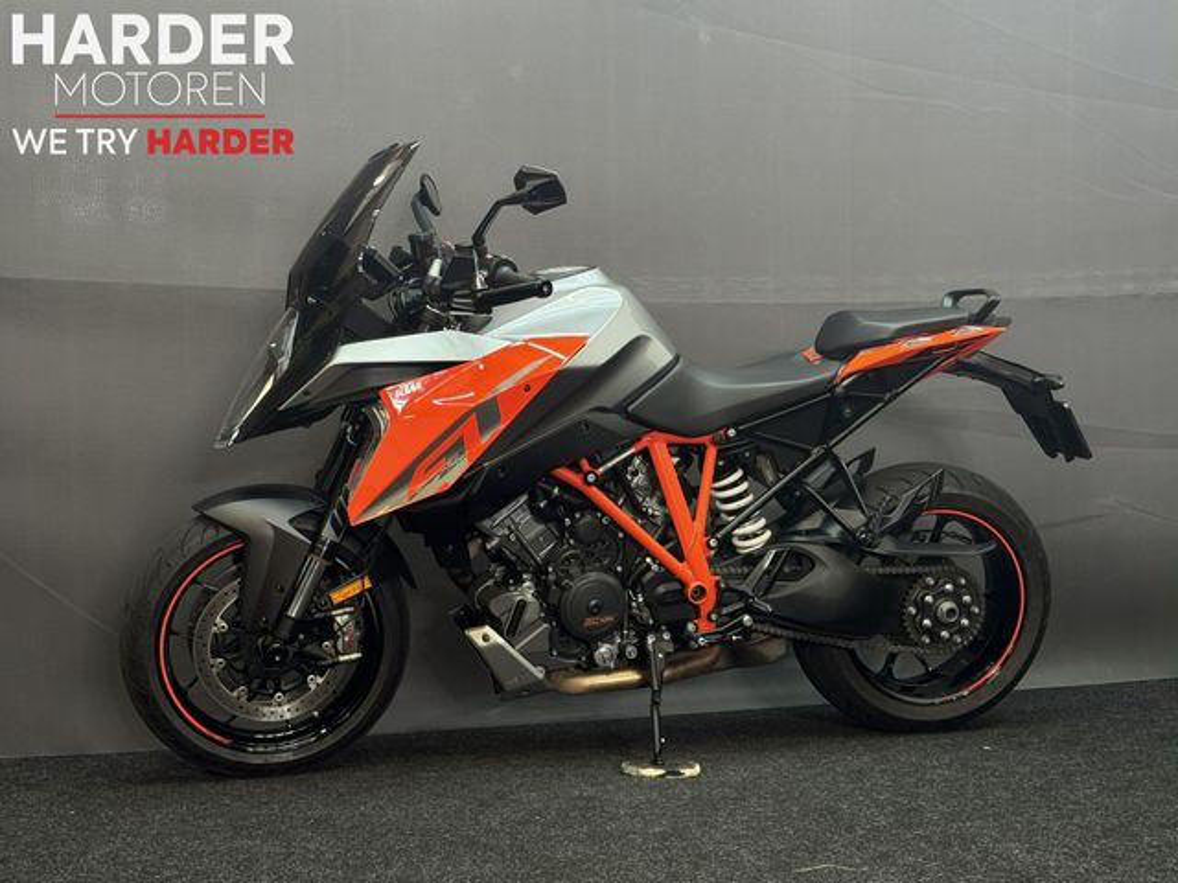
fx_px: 1633
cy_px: 442
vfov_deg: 30.3
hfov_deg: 39.7
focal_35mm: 48
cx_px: 589
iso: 80
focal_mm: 6.76
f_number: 1.78
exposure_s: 1/50
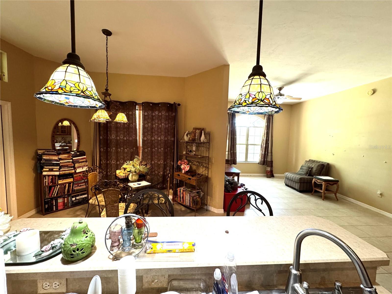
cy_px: 147
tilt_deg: -4.7
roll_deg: -2.1
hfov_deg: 102.1
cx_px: 196
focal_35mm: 14
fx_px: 159
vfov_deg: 85.7
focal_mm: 2.22
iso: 320
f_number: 2.2
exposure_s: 1/60
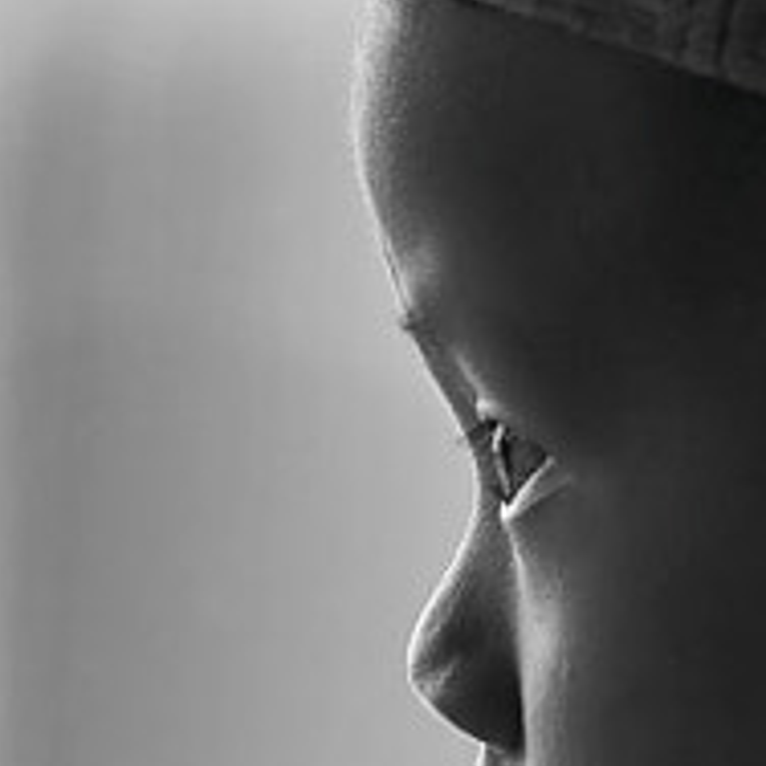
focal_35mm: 616
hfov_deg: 2.8
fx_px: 15422
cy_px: 1206
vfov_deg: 2.8
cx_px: -733
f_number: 2
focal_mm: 85
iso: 100
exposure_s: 1/1600
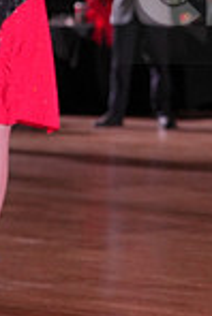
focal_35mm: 274
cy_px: -6
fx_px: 2415
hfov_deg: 4.9
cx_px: 410
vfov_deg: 7.5
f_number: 4
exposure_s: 1/500
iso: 1600
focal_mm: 70
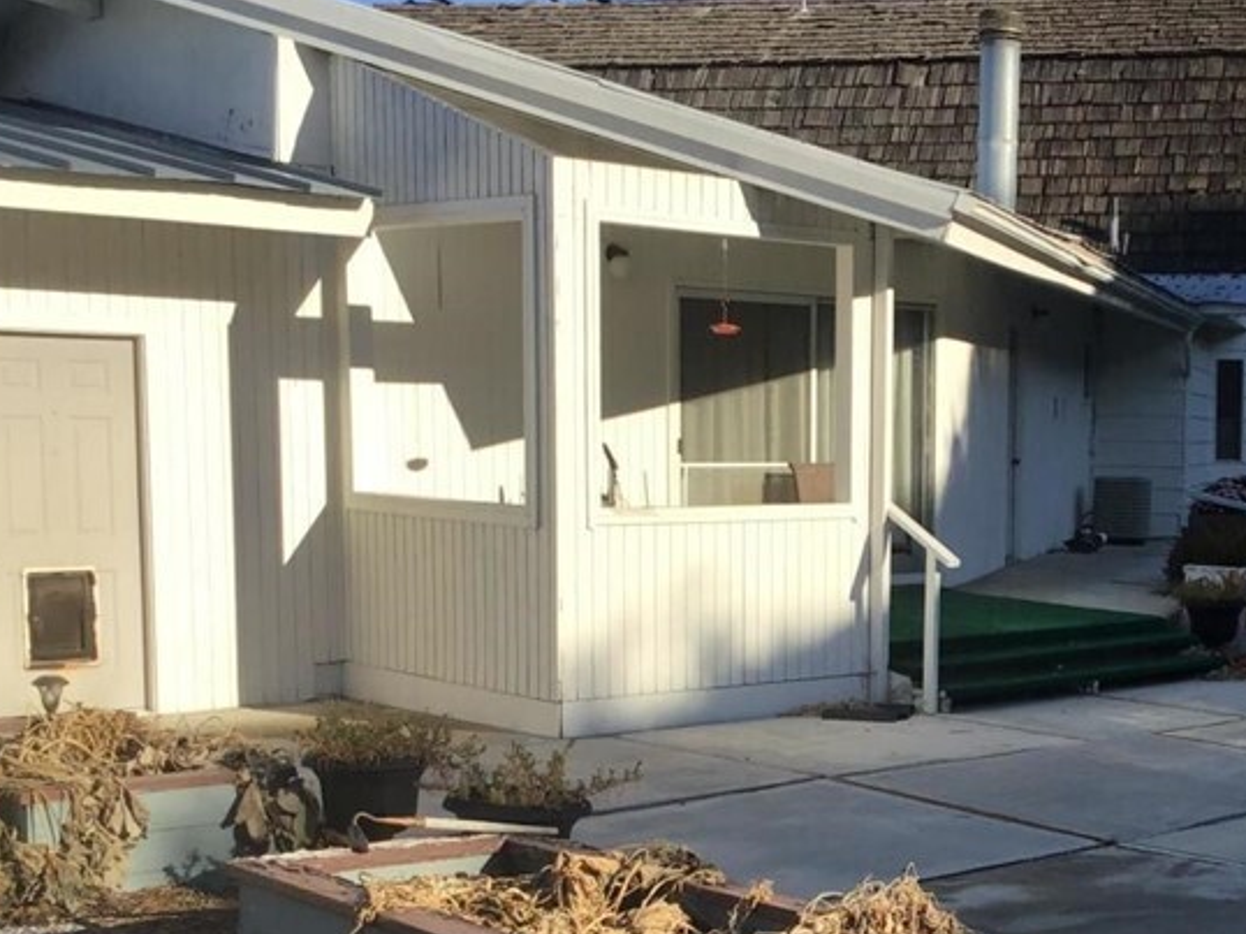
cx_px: 928
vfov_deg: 24.6
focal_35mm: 59
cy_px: 664
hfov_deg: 32.1
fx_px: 2123
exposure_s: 1/1253
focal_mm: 3.3
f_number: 2.4
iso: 25
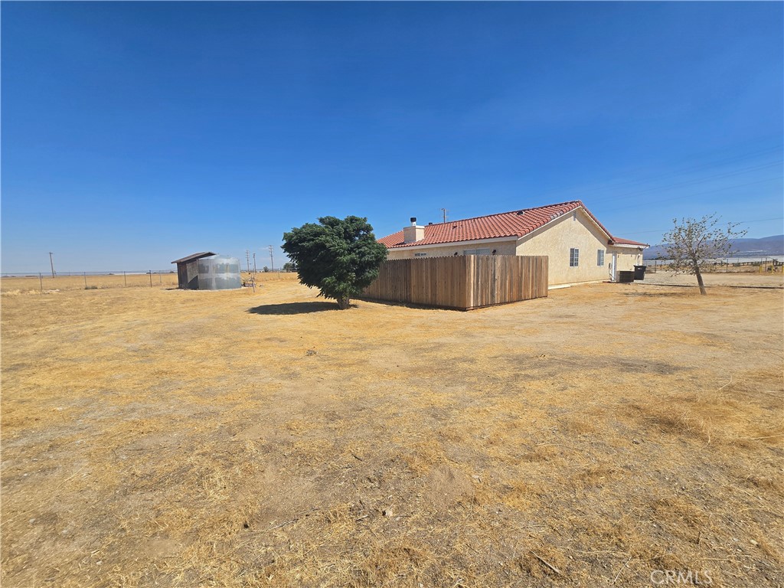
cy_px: 294
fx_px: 294
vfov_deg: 89.9
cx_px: 392
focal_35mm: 13
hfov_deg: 106.2
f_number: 2.2
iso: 50
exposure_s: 1/3075
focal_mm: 2.2
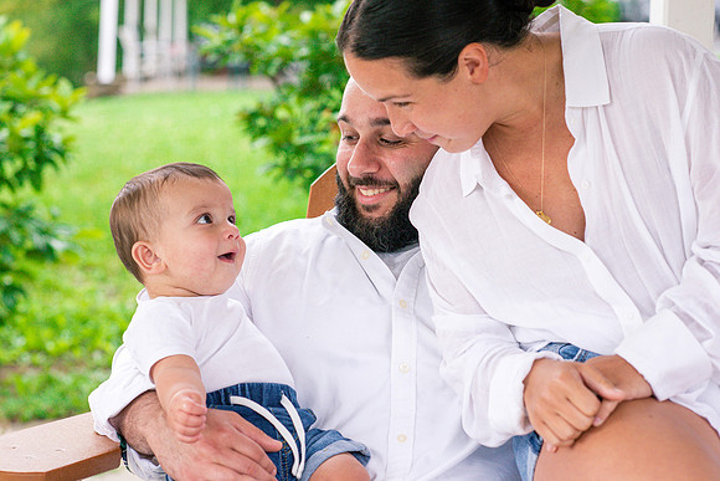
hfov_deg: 23.9
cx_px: 360
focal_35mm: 85
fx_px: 1700
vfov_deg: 16.1
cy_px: 240
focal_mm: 85
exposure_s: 1/500
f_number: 4
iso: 640
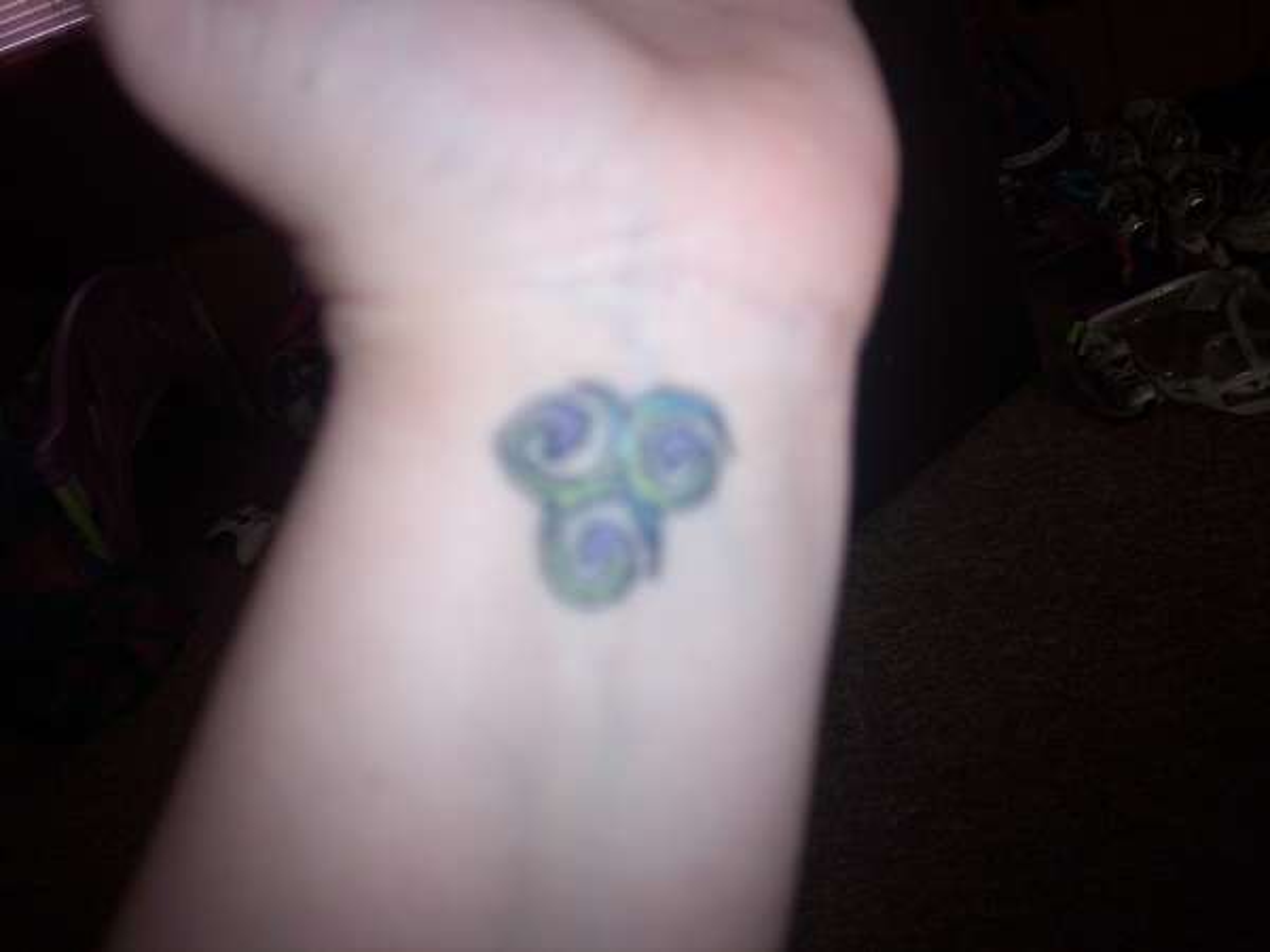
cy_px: 476
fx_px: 1431
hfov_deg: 47.9
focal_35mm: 39
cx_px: 635
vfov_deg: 36.8
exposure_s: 1/60
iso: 100
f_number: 2.8
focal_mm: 8
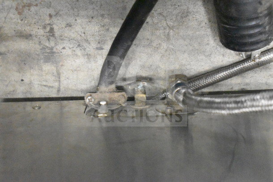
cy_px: 91
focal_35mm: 69
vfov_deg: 19.7
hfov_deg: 29.2
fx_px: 523
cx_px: 136
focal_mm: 46
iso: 25600
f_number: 5.3
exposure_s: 1/80
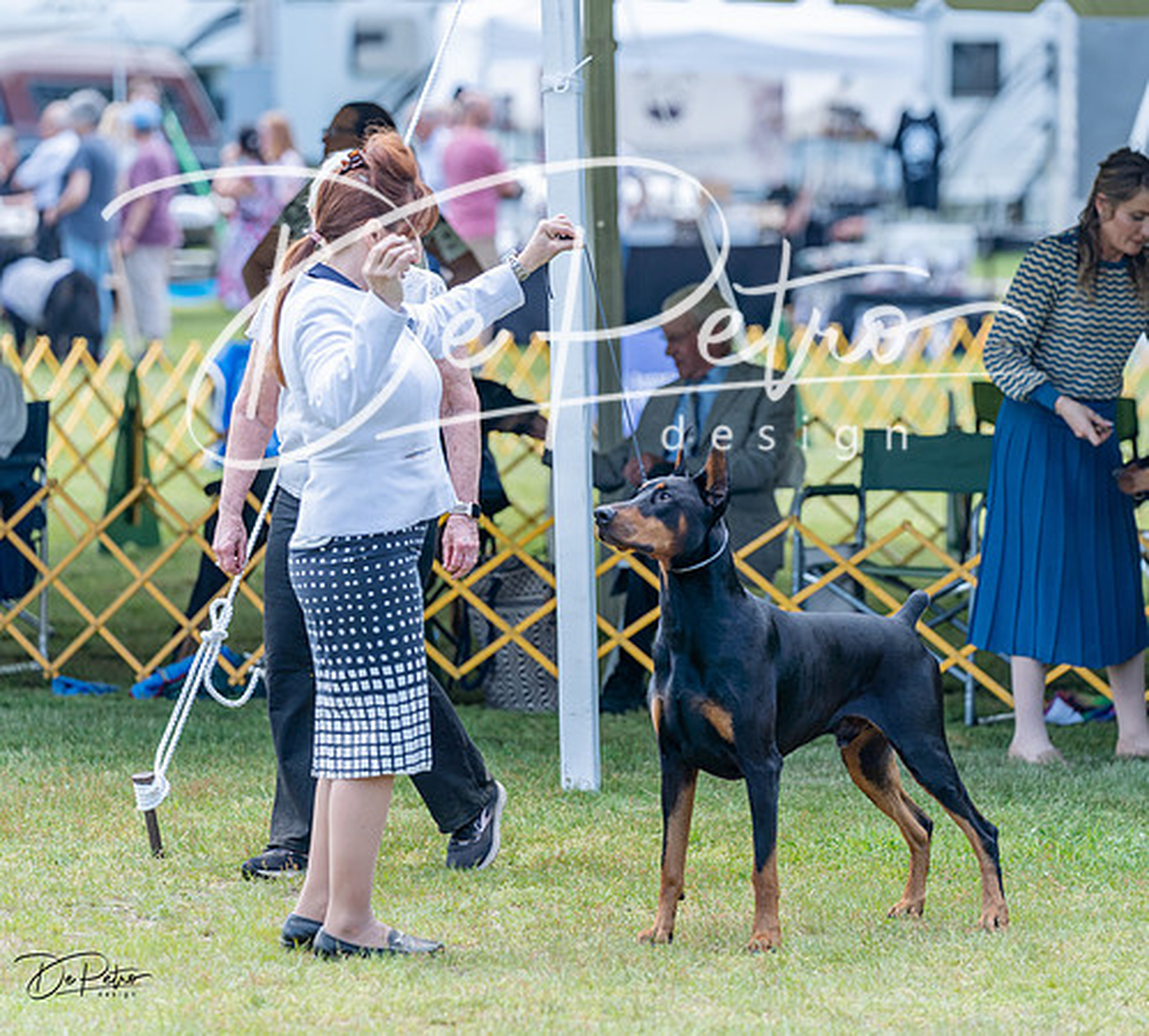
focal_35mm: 236
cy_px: 483
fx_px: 8441
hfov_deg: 7.8
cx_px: 647
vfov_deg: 7.0
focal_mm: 167
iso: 100
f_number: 3.2
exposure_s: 1/500
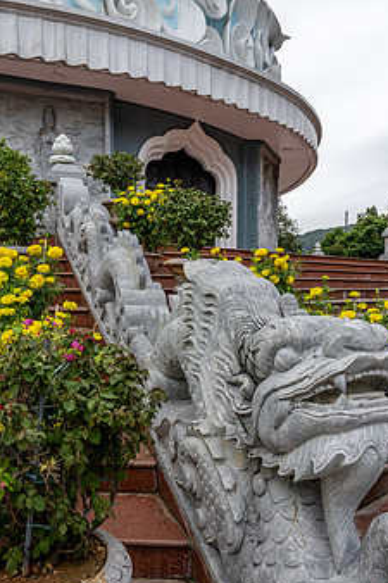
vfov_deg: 58.5
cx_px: 188
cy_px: 331
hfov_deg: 41.1
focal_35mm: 32
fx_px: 518
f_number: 8
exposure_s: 1/320
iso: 140
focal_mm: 24
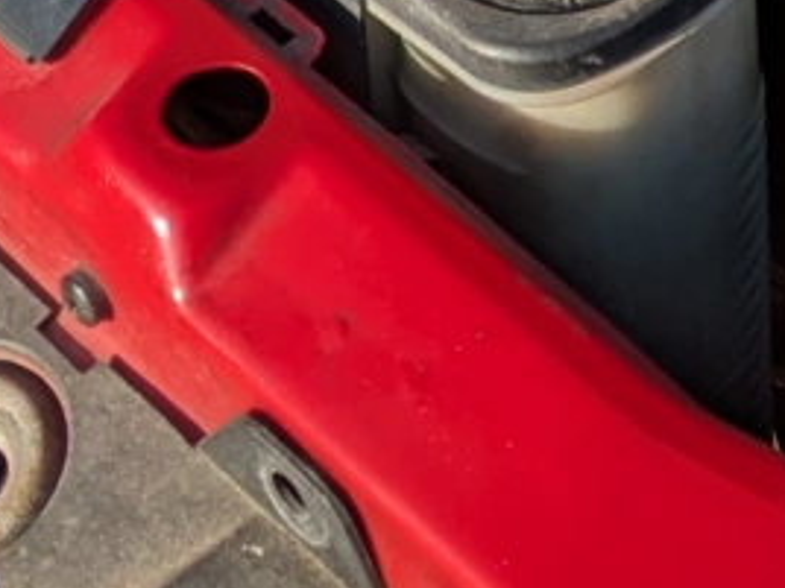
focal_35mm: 179
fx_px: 4059
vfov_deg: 7.8
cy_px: -720
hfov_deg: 10.9
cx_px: 896
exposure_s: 1/1733
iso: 50
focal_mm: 5.43
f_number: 1.89
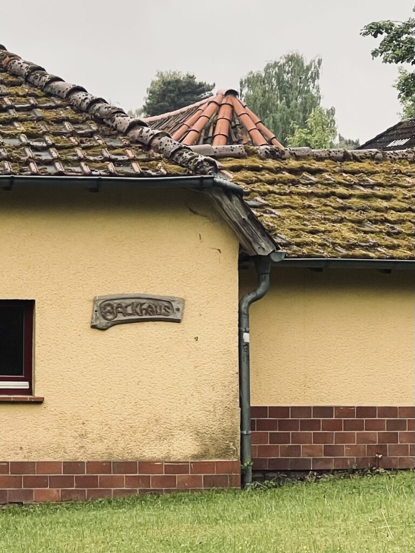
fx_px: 1231
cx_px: 208
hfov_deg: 19.1
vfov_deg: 25.3
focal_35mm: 77
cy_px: 276
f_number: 2.8
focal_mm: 9
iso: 64
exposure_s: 1/121
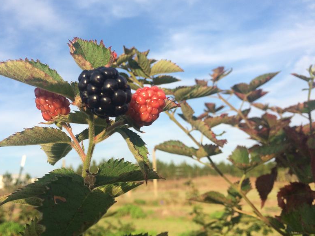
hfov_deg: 52.6
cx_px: 146
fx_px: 319
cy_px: 139
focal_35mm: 35
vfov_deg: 40.6
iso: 32
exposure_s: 1/1325
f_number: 2.2
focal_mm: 4.15
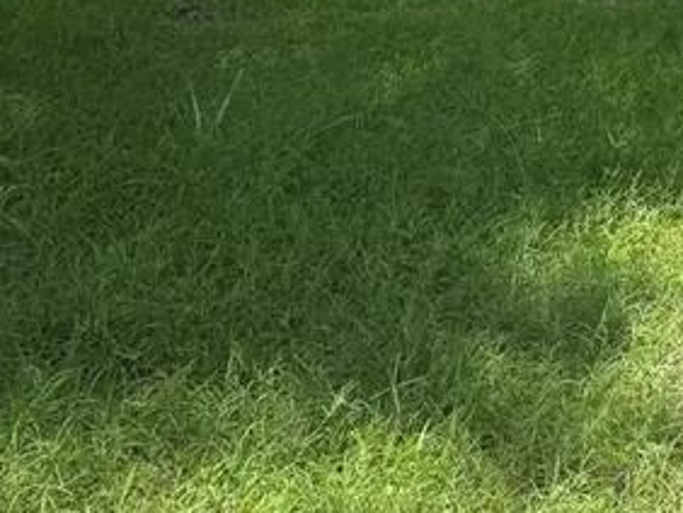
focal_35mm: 87
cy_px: -375
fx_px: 1718
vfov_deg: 15.0
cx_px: 1221
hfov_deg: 18.0
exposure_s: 1/2611
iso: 80
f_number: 1.78
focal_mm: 6.76
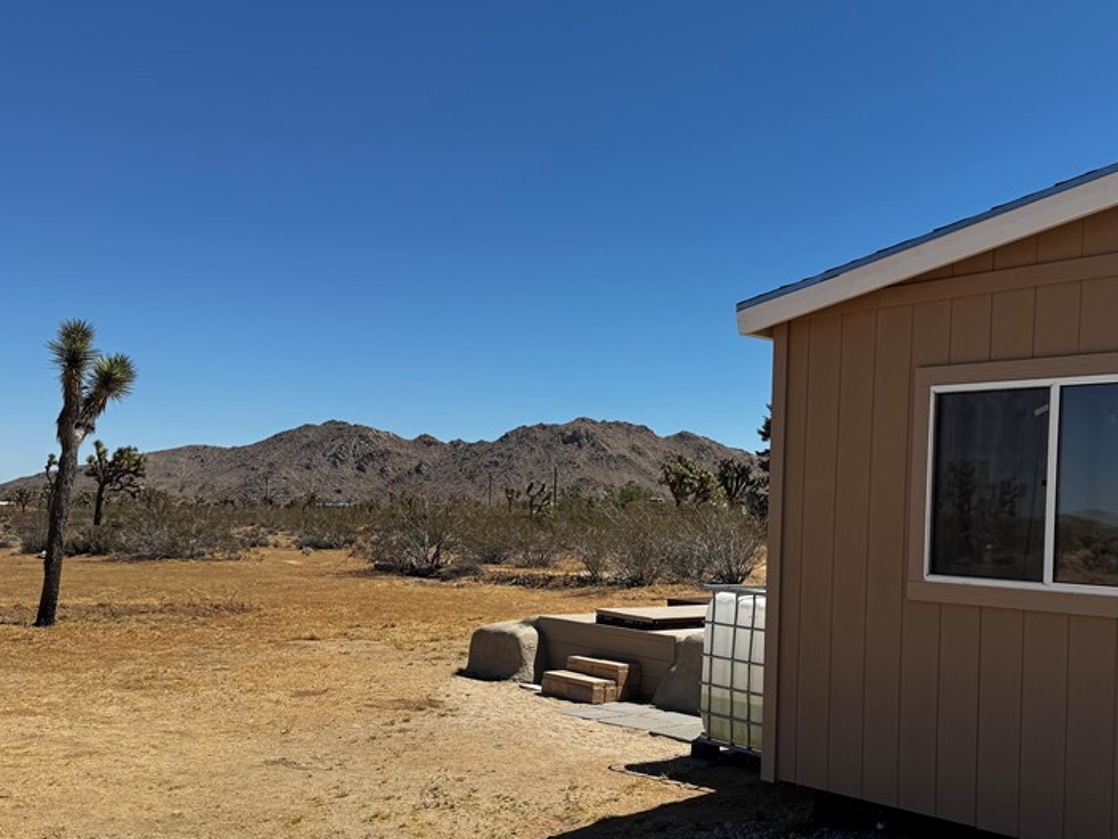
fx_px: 1131
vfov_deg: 40.5
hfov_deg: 51.8
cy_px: 516
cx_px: 731
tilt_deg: -1.0
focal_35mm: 35
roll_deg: -2.5
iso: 80
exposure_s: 1/6410
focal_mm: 6.76
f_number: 1.78
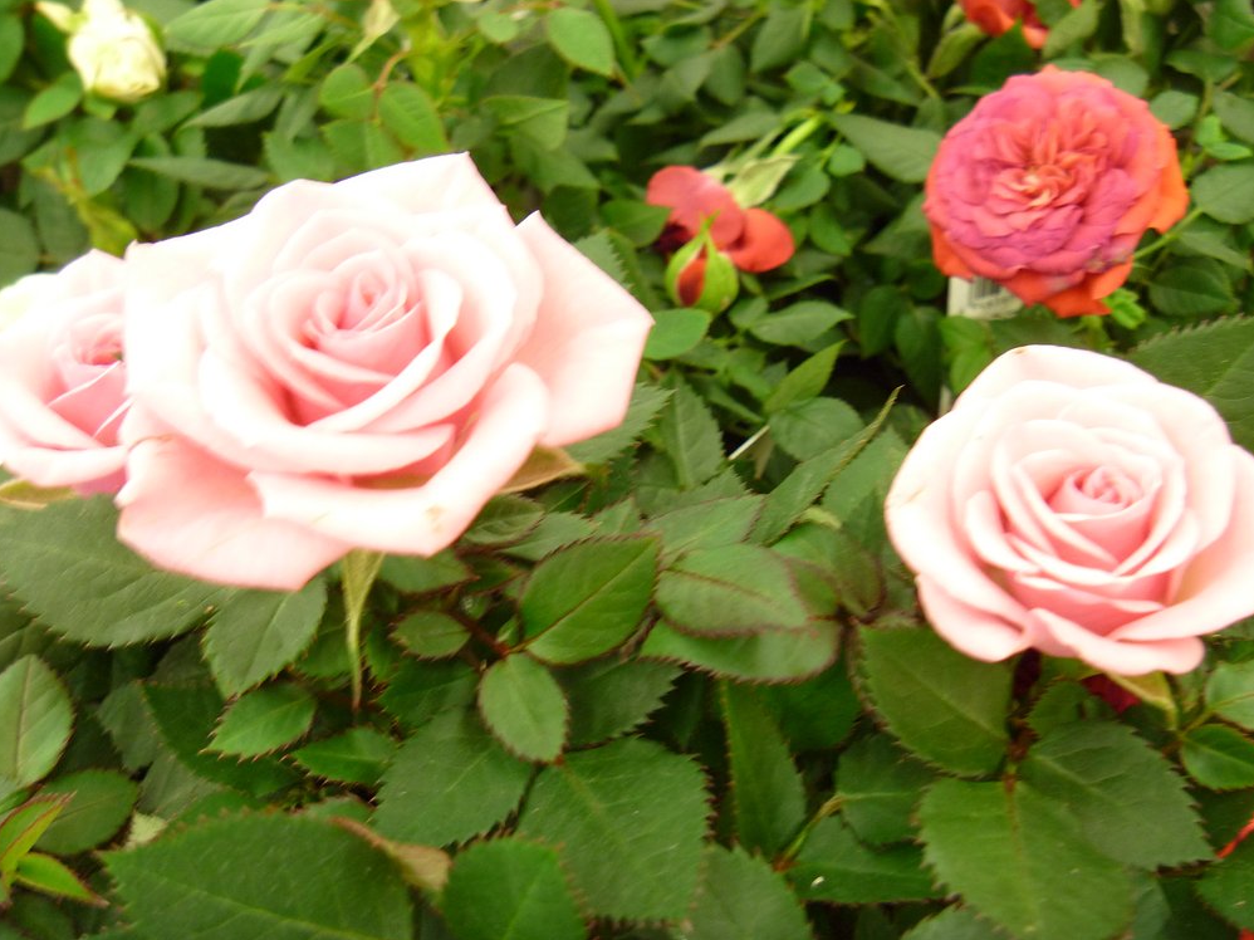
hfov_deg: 47.9
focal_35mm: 39
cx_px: 640
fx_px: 1412
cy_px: 460
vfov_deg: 36.8
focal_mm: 6.8
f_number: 3.6
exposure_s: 1/13
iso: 200
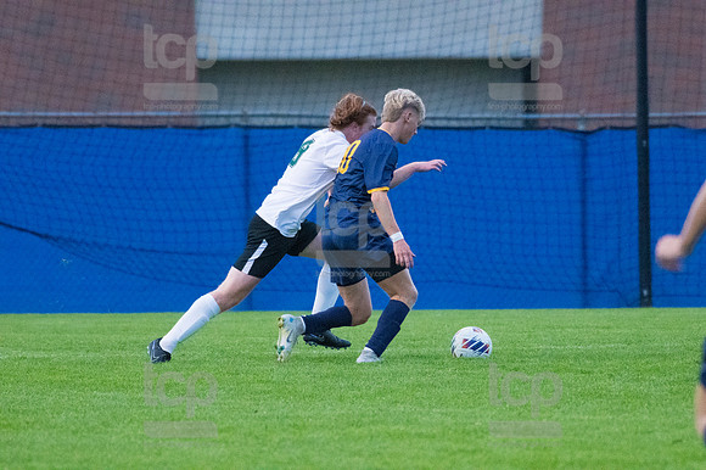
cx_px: 353
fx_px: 10290
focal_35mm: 525
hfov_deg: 3.9
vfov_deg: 2.6
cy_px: 235
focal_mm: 350
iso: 6400
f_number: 5.6
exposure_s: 1/2000
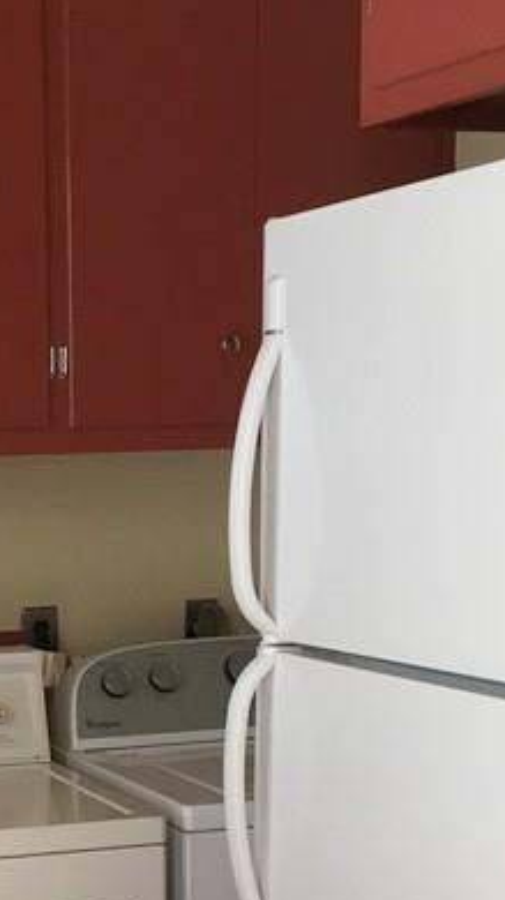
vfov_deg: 25.0
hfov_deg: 14.3
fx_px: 1978
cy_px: 766
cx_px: 14
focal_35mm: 83
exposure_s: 1/30
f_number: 2.2
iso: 50
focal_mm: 4.15
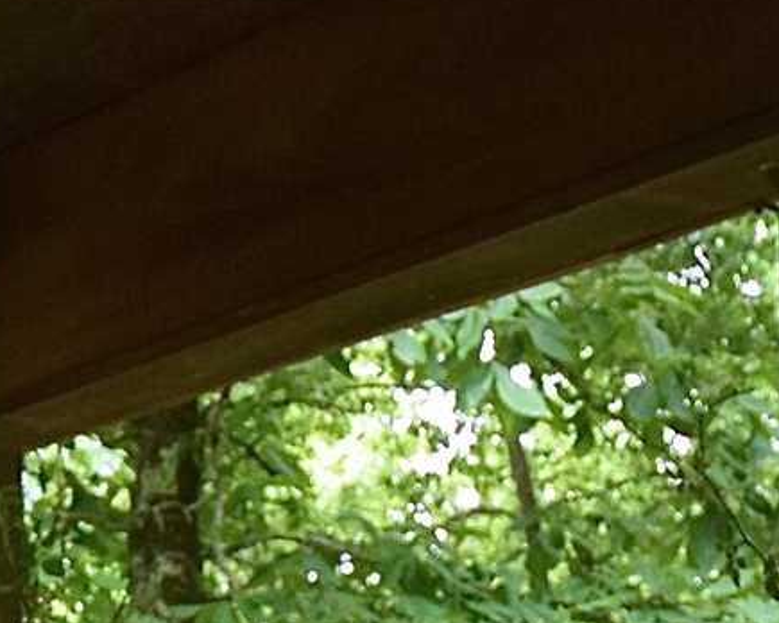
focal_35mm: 159
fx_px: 3666
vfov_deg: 9.0
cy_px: 1348
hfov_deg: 12.1
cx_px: 238
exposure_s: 1/60
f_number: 8
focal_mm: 16
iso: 560
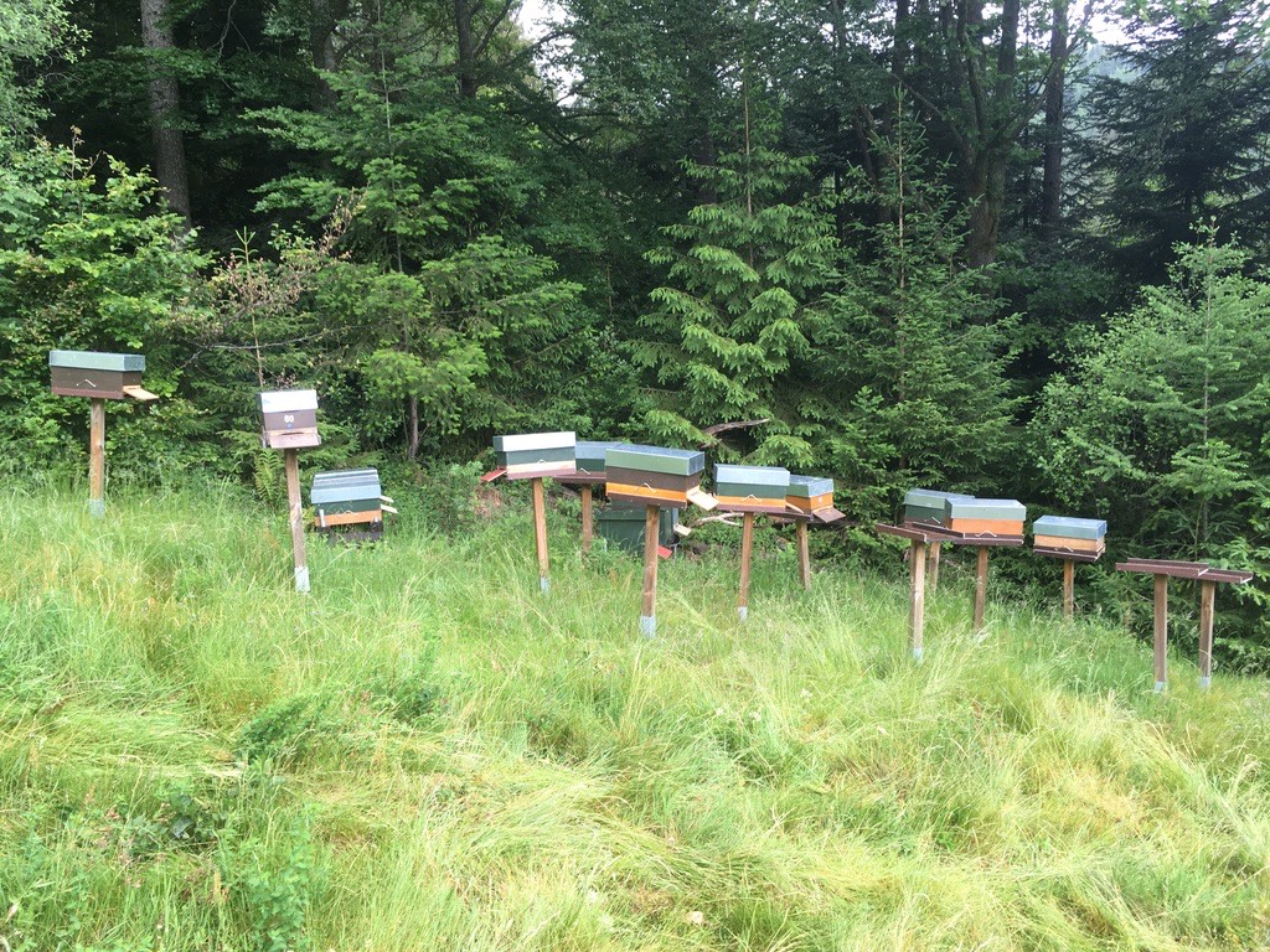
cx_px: 635
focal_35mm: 29
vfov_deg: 48.2
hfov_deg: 61.7
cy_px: 476
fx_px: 1064
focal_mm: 4.15
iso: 32
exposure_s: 1/50
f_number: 2.2
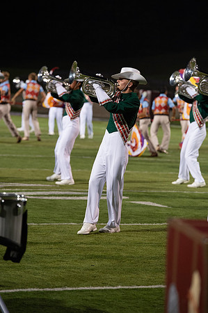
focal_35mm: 185
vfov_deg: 11.1
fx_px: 1607
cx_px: 104
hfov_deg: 7.4
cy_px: 156
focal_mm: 185
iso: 5000
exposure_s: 1/500
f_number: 5
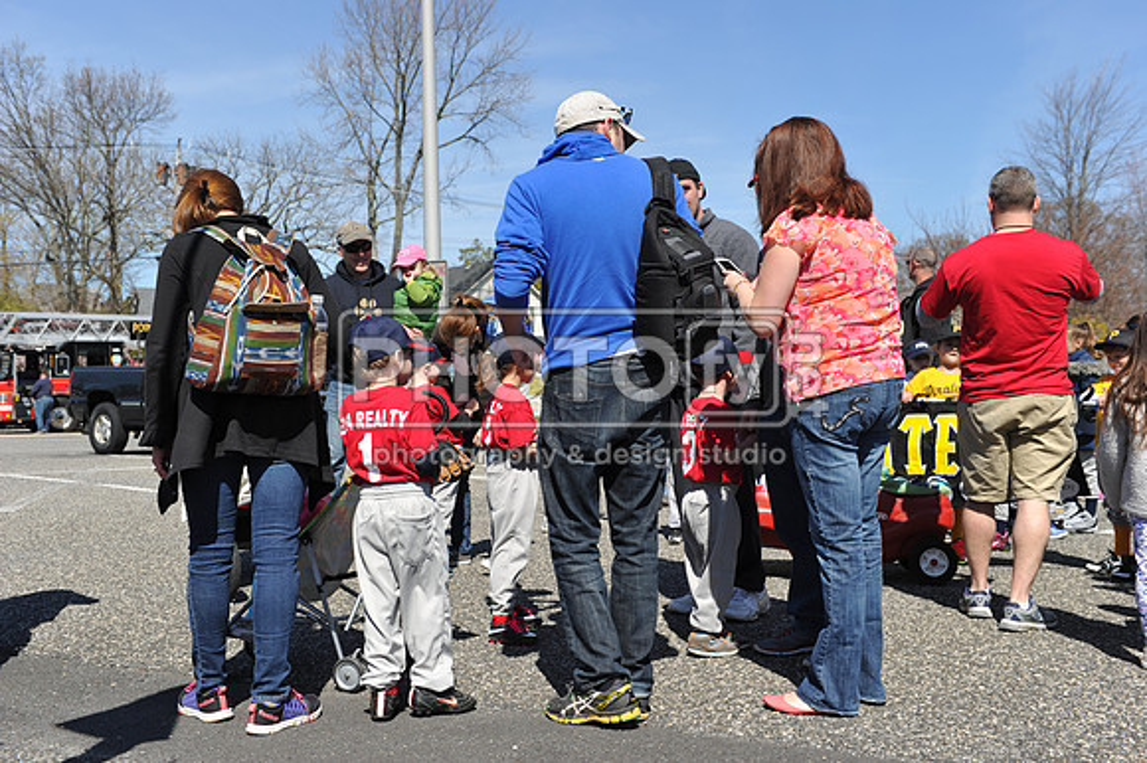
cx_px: 574
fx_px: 1274
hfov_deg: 48.5
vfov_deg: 33.4
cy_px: 382
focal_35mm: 40
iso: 200
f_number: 5
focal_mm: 40
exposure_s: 1/1000
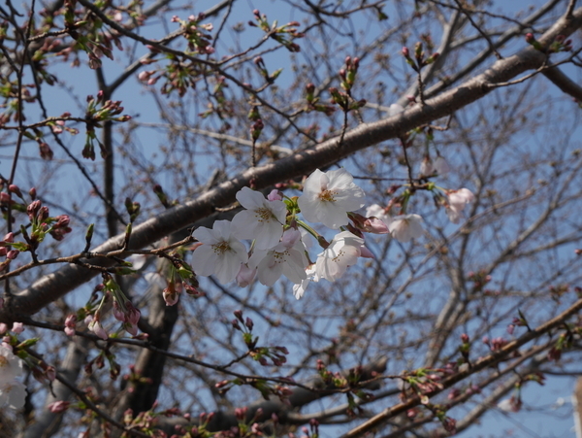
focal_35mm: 64
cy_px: 219
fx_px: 1077
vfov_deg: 23.0
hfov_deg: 30.2
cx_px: 291
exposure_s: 1/320
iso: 200
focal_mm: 32
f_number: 9
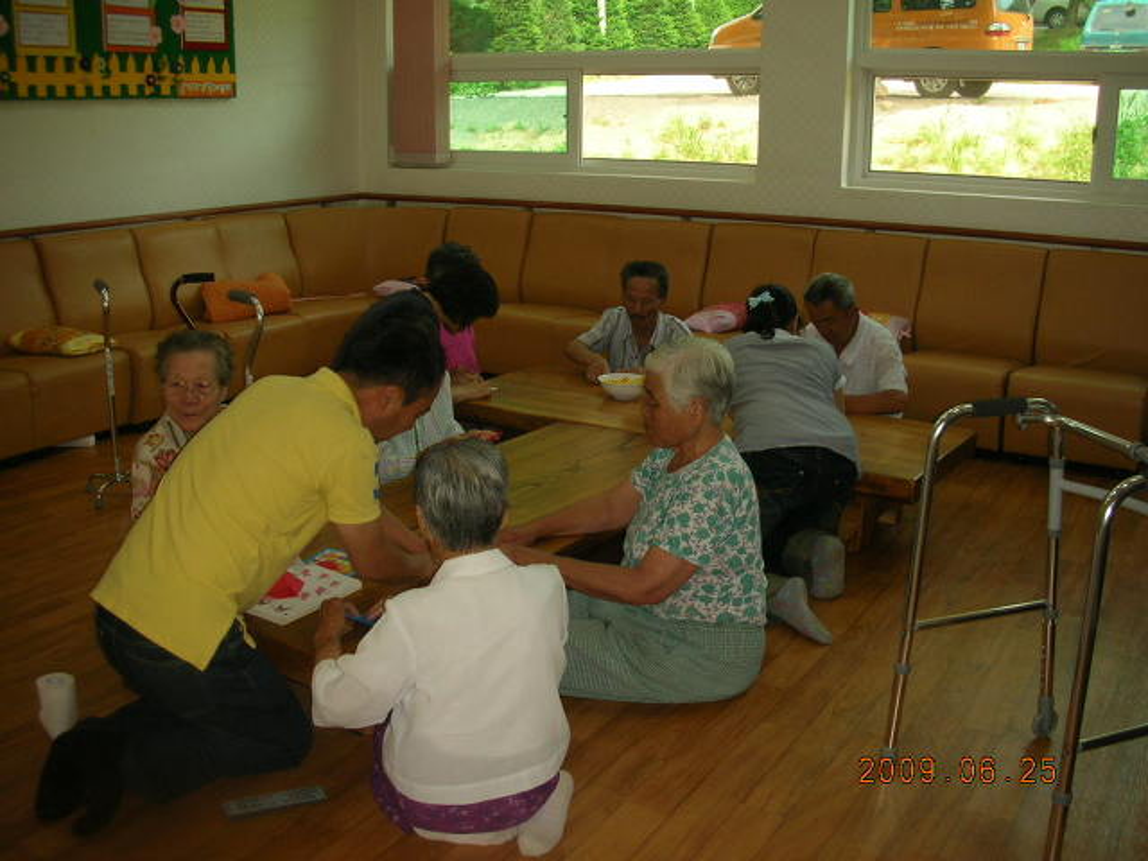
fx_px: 1161
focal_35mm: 35
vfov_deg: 40.7
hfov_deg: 52.6
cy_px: 430
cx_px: 574
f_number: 3
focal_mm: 5.8
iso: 77
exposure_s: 1/60.1
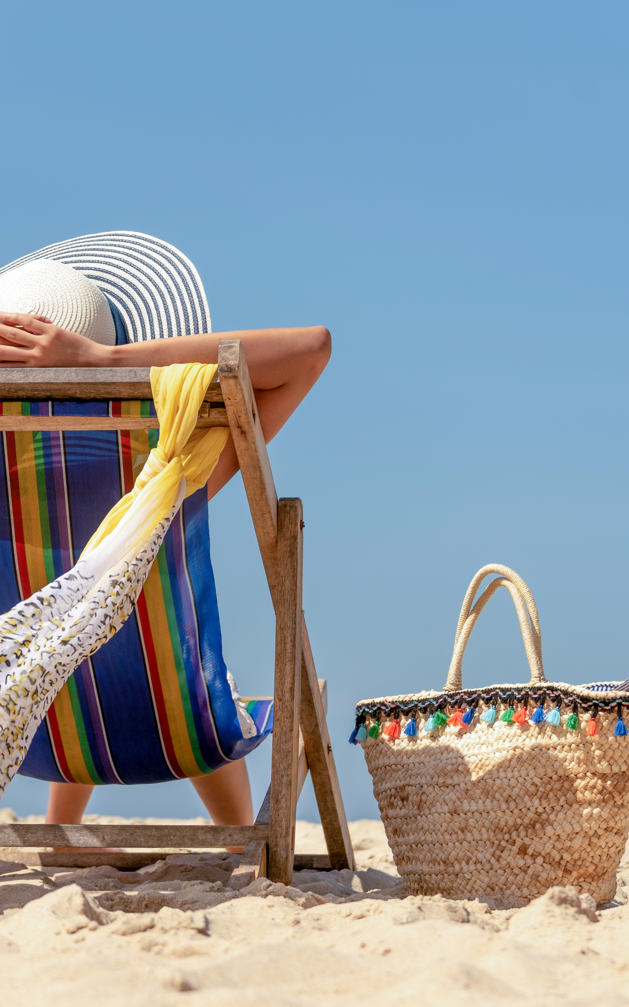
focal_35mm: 149
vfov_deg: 14.0
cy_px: 510
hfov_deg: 8.8
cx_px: 324
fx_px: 4087
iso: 125
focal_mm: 95
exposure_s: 1/1250
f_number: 4.2
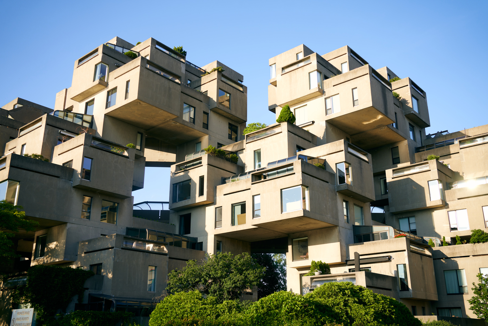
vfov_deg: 37.9
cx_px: 244
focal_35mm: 35
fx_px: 474
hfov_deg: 54.4
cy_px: 163
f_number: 4
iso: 100
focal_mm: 35
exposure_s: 1/400
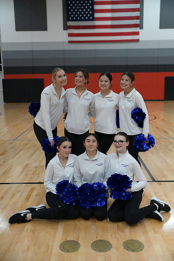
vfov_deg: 53.2
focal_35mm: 36
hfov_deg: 36.8
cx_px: 87
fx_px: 261
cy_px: 130
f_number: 2.8
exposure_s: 1/8000
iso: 28800
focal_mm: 36
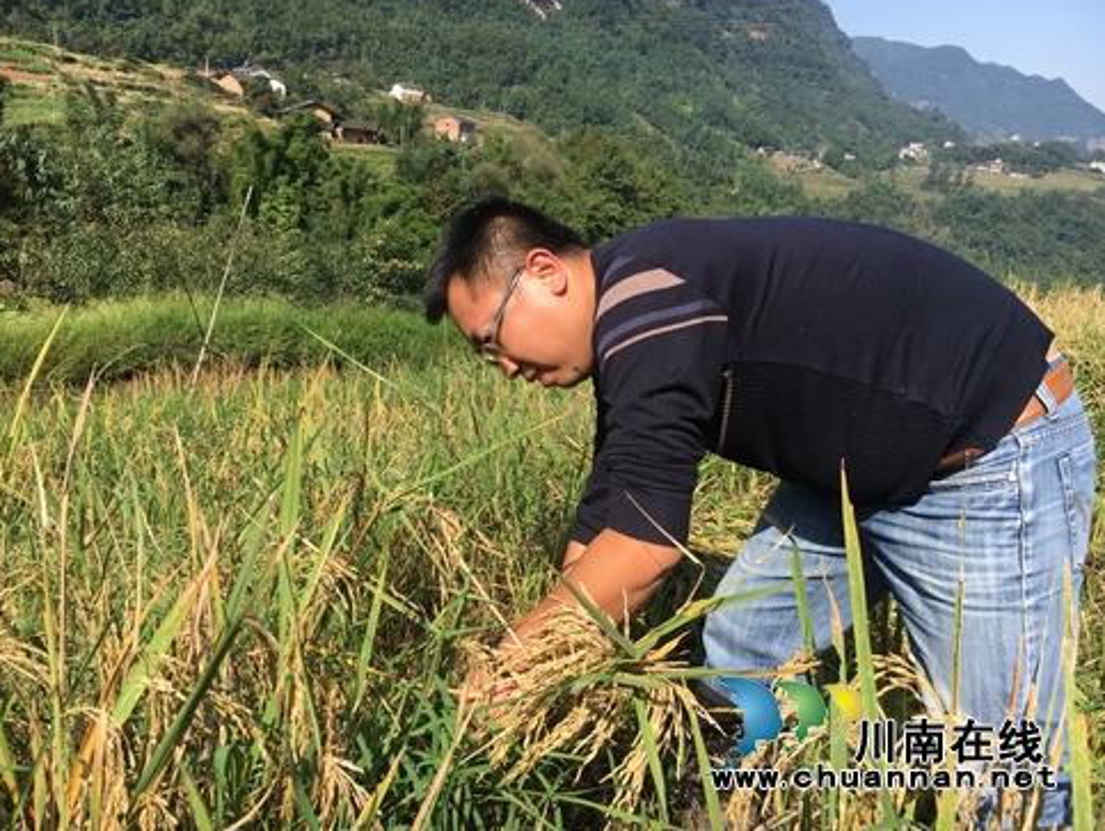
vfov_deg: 46.8
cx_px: 549
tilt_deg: -14.9
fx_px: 958
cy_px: 406
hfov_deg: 59.9
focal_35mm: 30
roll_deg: -7.8
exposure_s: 1/974
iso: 25
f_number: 2.2
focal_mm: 4.15
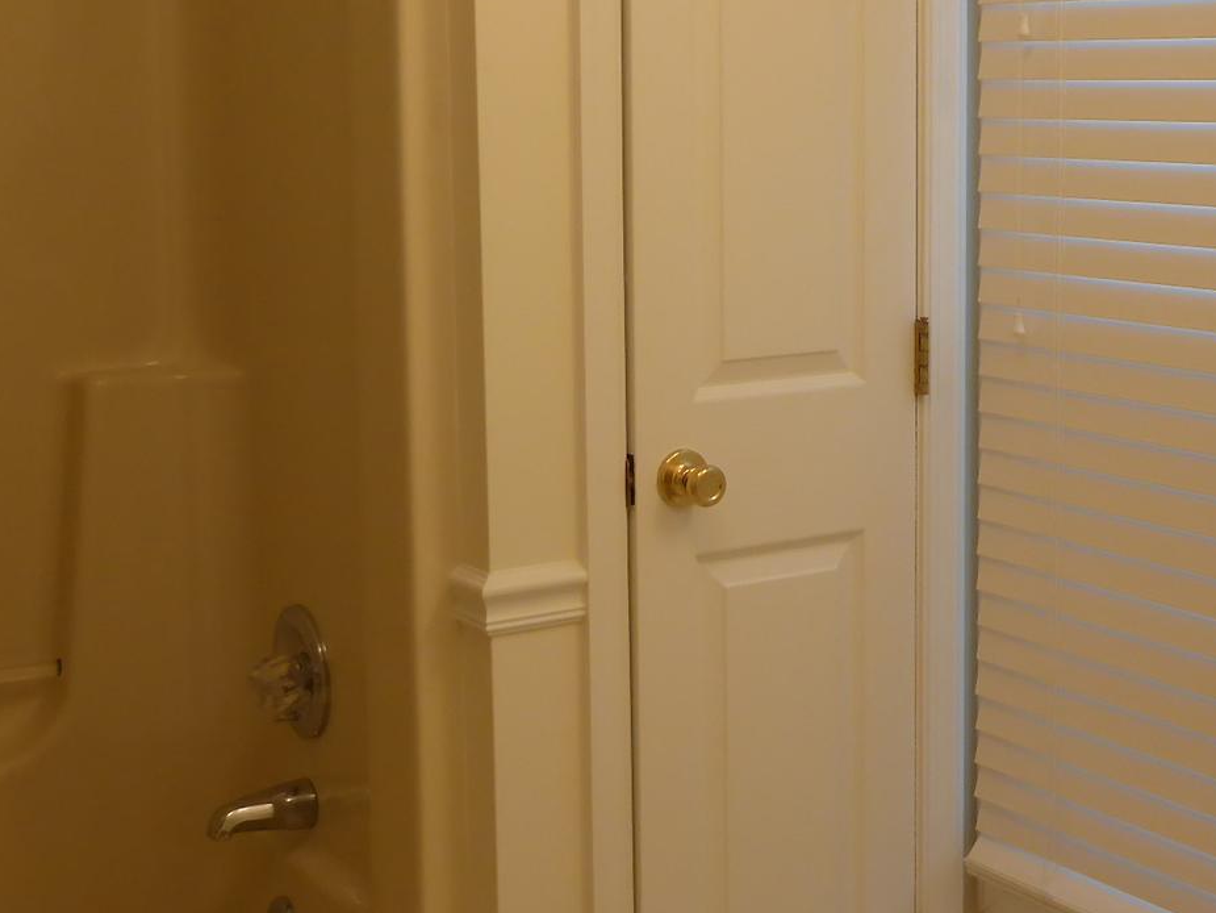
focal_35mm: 62
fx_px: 2178
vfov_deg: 23.6
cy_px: 410
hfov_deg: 30.8
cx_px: 856
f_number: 3.3
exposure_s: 1/60
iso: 125
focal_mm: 4.9
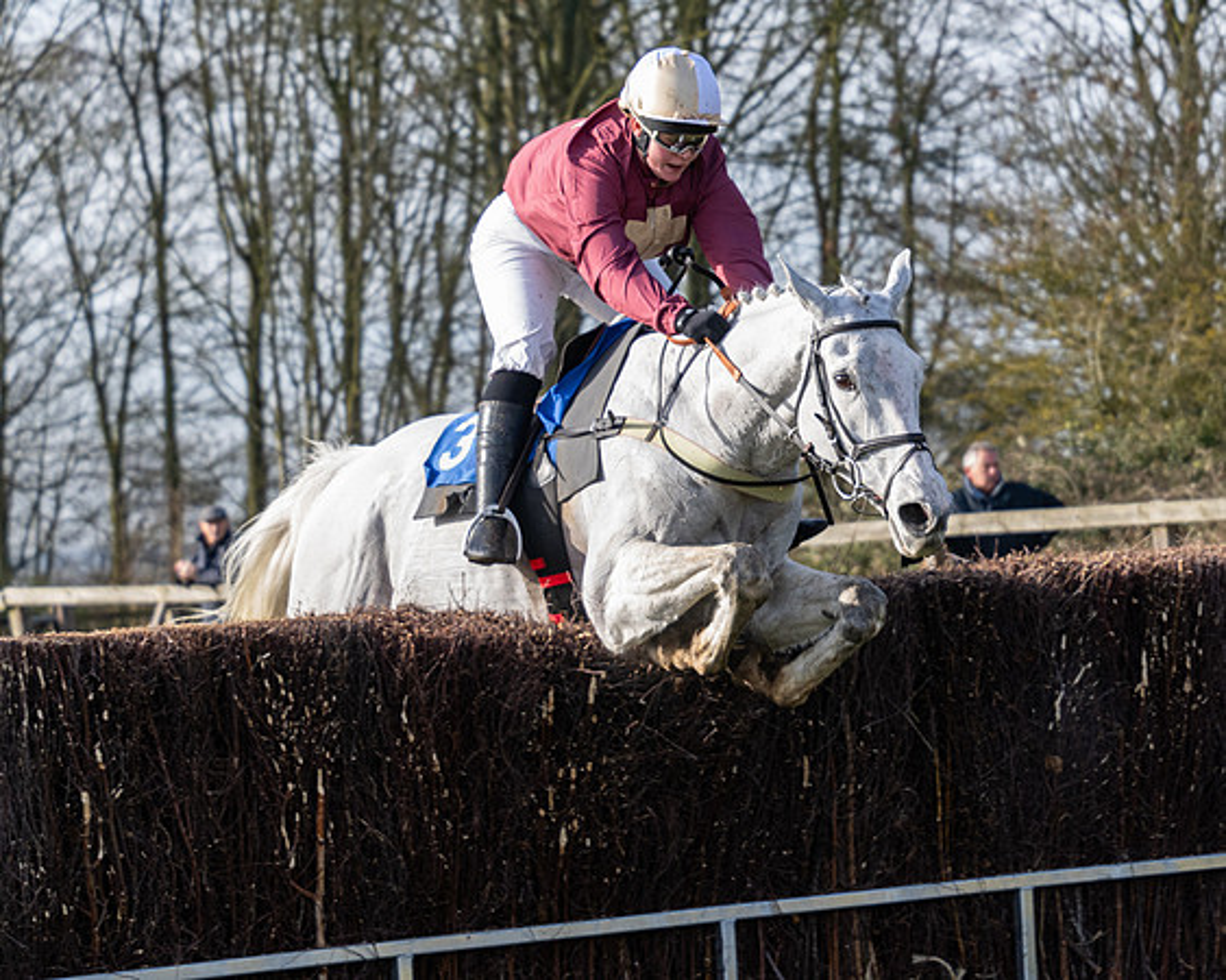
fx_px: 5737
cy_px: 559
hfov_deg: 12.2
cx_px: 594
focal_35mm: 158
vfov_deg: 9.8
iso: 400
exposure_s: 1/1250
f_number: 4
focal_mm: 79
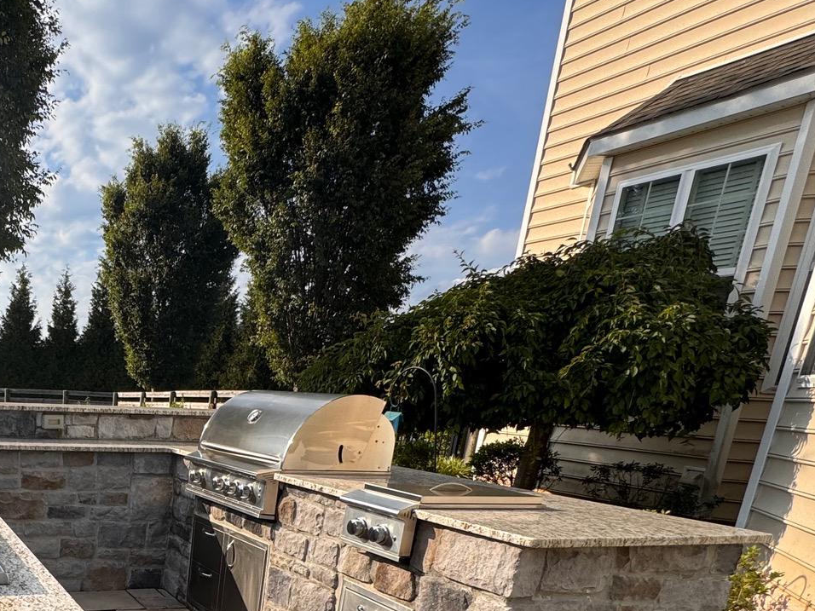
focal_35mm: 30
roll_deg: -2.5
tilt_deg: -15.0
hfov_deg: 51.0
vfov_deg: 42.5
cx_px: 43
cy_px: 561
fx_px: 706
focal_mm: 2.22
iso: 40
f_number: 2.2
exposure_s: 1/1178
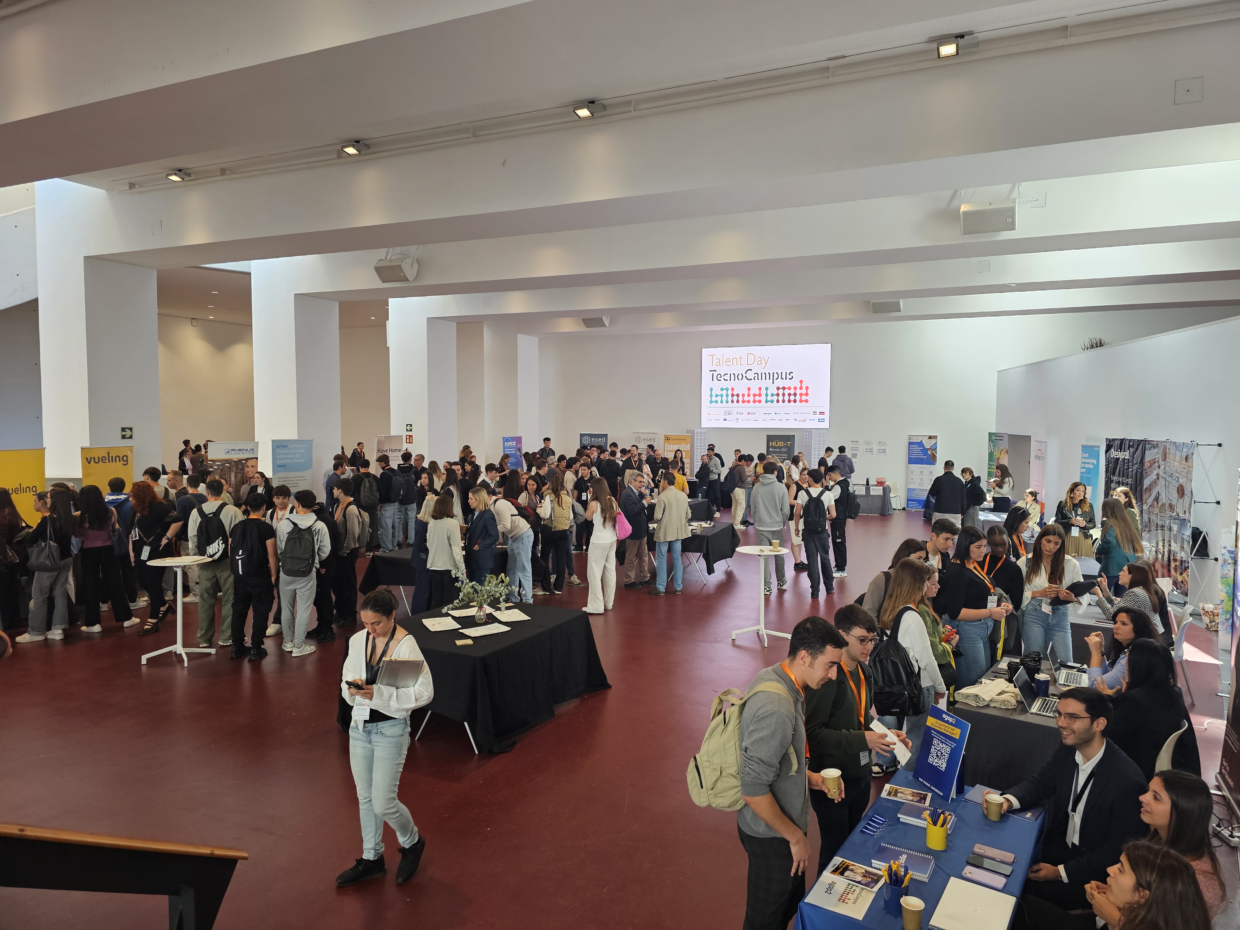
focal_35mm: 23
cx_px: 620
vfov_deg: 58.9
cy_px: 465
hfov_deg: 73.9
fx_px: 824
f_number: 1.7
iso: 160
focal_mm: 6.3
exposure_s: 1/120
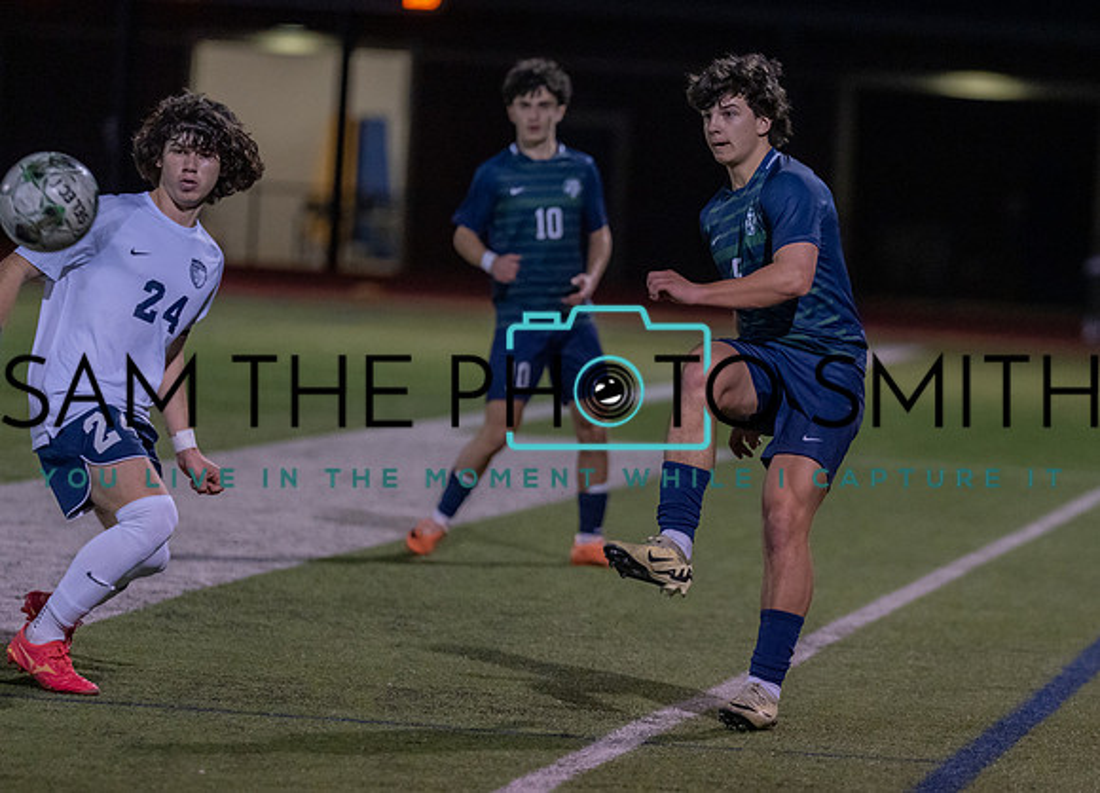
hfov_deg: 7.2
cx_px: 788
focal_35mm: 280
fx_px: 8766
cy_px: 434
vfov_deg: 5.2
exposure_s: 1/1000
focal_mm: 191
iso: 3200
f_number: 2.8
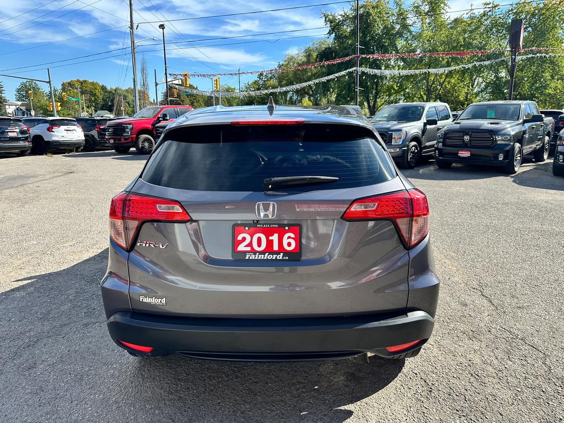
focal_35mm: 24
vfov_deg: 56.8
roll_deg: +0.3
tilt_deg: -13.1
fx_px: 391
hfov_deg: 71.6
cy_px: 212
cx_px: 282
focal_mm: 6.86
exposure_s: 1/1880
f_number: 1.78
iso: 80
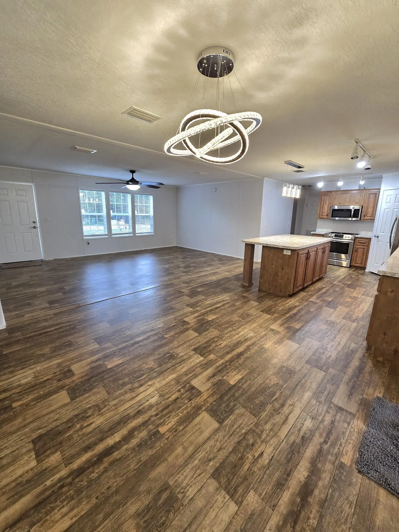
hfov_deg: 89.9
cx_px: 200
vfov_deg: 106.2
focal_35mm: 13
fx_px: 200
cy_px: 266
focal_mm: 2.2
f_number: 2.2
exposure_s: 1/60.2
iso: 200
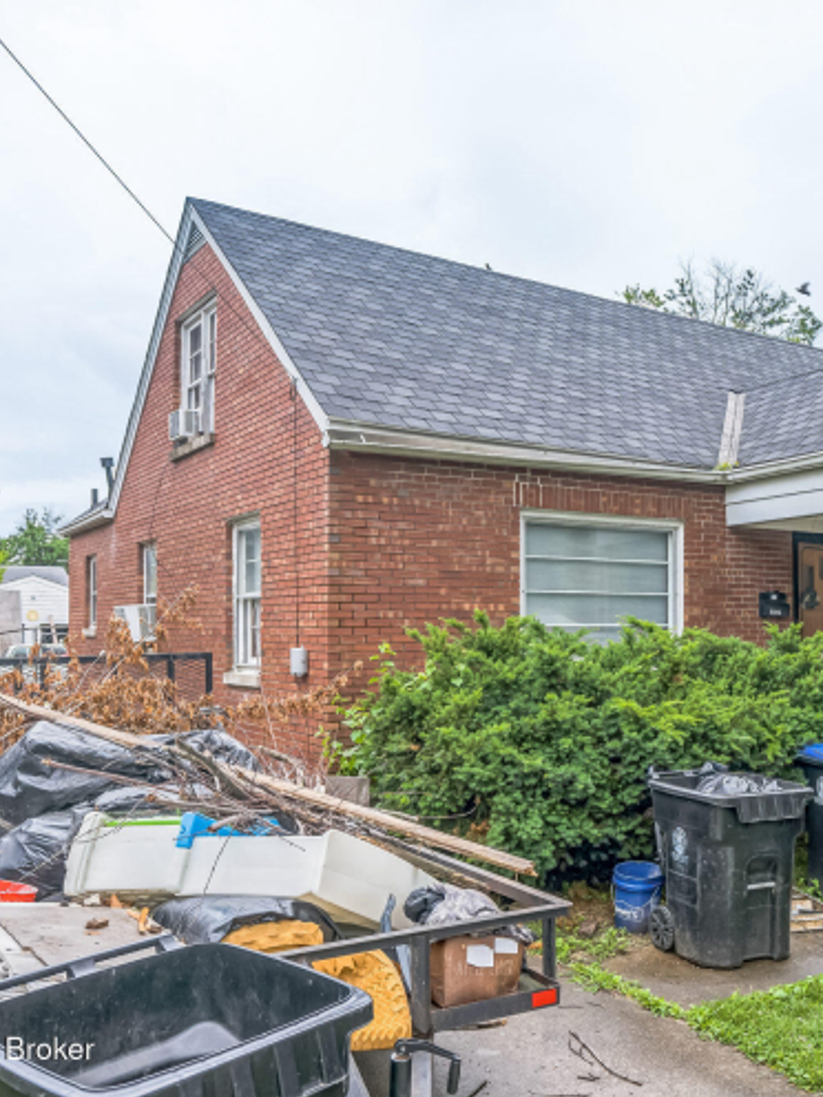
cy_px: 546
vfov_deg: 56.8
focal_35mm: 32
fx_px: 1014
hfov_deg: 42.6
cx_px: 633
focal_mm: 22
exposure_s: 1/320
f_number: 3.2
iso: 100
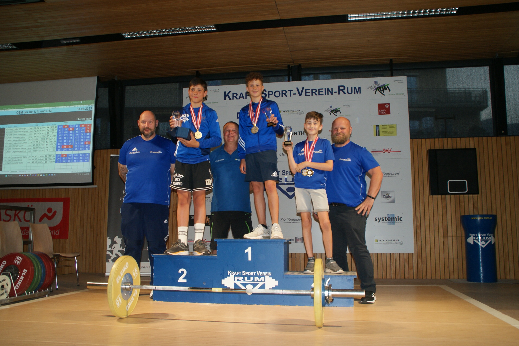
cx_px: 260
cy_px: 173
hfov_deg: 57.2
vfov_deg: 40.0
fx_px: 476
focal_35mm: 33
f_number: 5.6
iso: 400
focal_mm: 22
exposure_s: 1/60
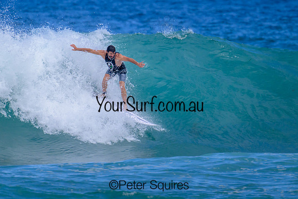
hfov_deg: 1.9
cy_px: 84
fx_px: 9008
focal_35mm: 1088
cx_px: 157
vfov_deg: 1.3
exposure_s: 1/2000
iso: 1100
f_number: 11
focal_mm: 800
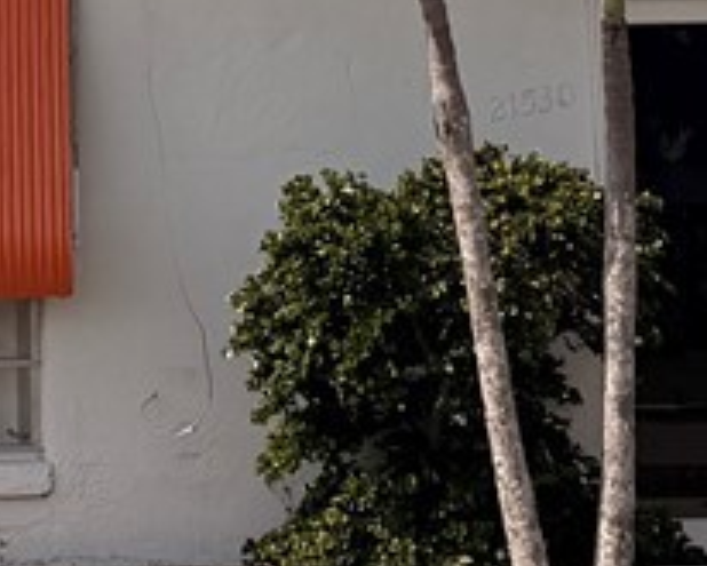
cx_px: 82
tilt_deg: +12.2
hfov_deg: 10.5
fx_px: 3810
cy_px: -593
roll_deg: +1.8
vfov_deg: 8.1
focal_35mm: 182
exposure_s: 1/6173
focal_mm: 6.76
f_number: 1.78
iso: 80
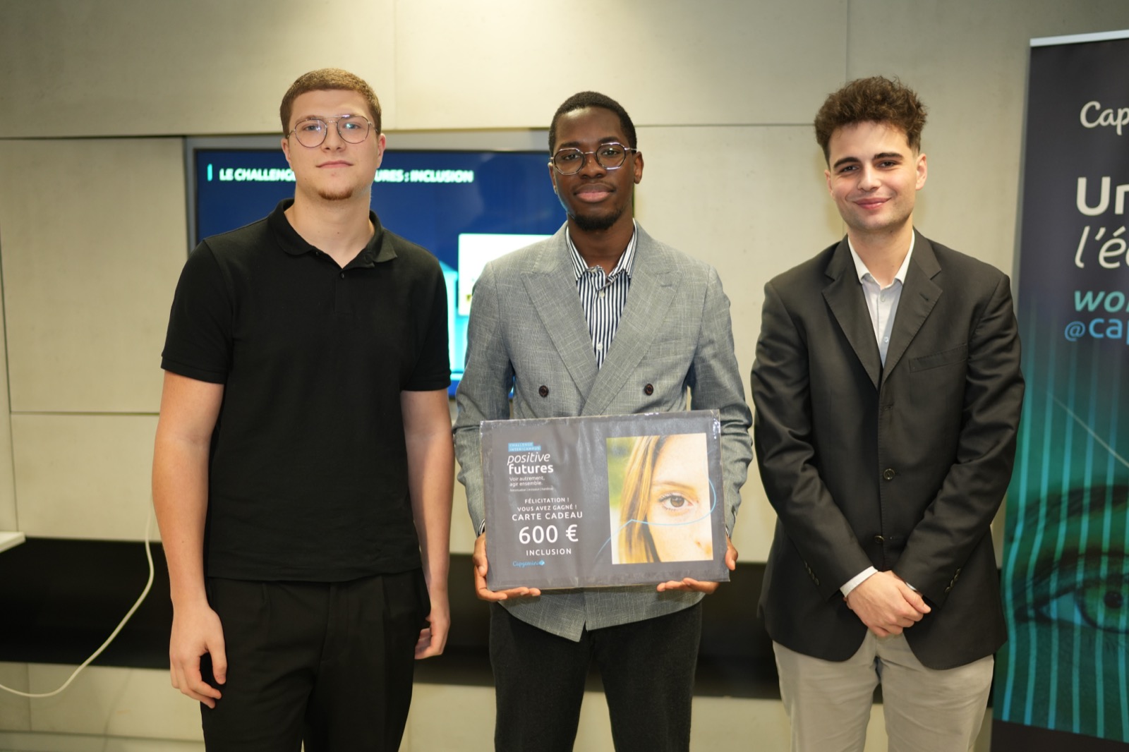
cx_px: 564
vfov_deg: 37.8
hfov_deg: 54.4
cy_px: 376
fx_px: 1097
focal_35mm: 35
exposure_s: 1/160
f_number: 1.4
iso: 800
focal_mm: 35
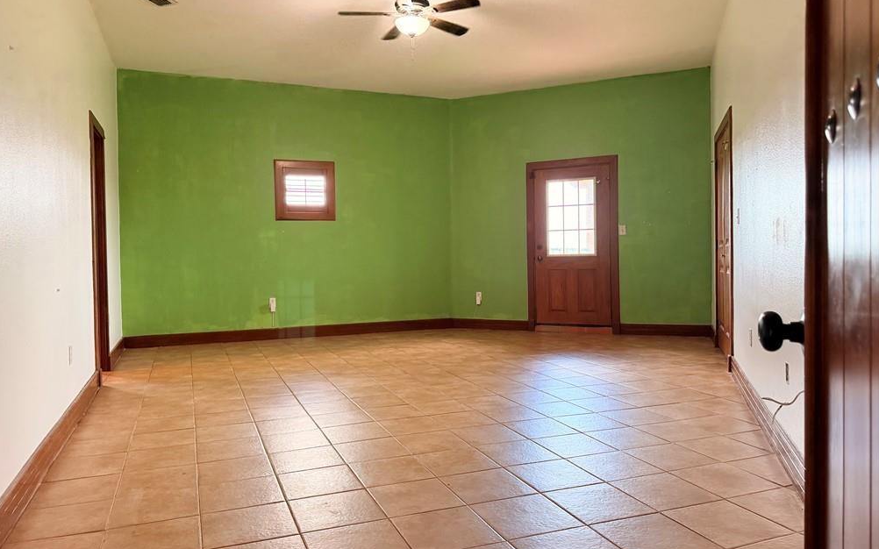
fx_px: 623
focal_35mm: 26
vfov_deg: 47.6
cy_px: 263
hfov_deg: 70.4
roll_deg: +1.3
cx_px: 432
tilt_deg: -1.4
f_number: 1.78
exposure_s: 1/60
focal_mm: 6.76
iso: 250
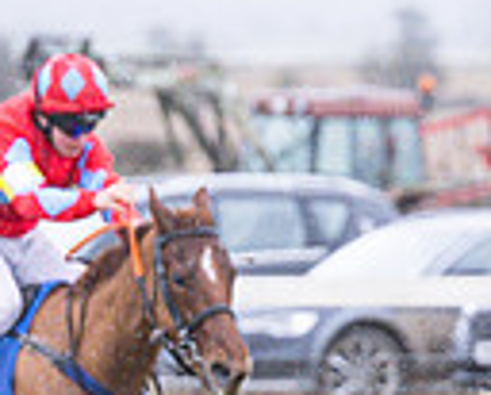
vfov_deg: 2.2
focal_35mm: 700
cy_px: 419
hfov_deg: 2.8
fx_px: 10195
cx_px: 558
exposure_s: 1/1000
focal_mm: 110
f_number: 2.8
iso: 1250
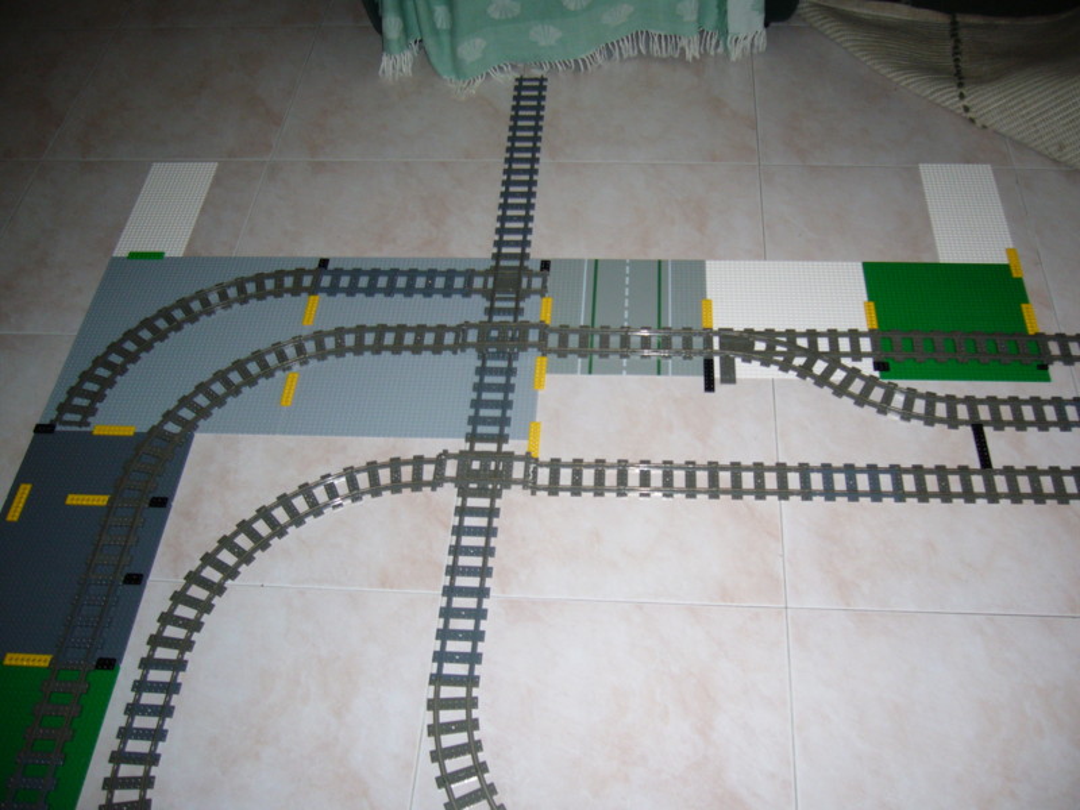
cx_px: 540
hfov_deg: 52.6
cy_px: 405
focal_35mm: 35
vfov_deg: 40.7
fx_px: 1092
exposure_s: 1/30
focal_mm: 5.8
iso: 100
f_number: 2.8
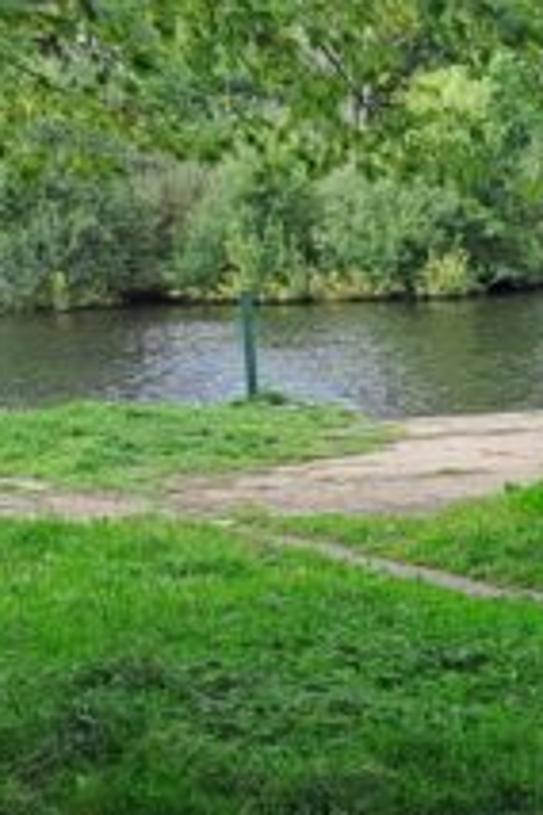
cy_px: 553
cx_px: 979
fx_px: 2149
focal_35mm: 95
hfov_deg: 13.0
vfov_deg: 21.4
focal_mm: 4.65
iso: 32
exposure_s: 1/135
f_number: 1.8
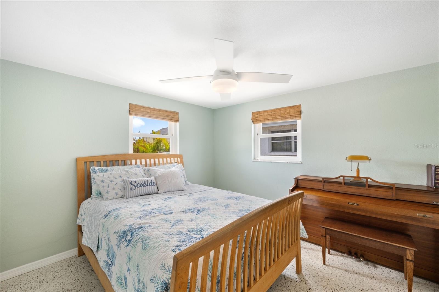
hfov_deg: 104.3
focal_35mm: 14
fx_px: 171
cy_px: 146
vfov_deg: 81.2
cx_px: 220
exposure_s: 1/8
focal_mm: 14
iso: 320
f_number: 7.1
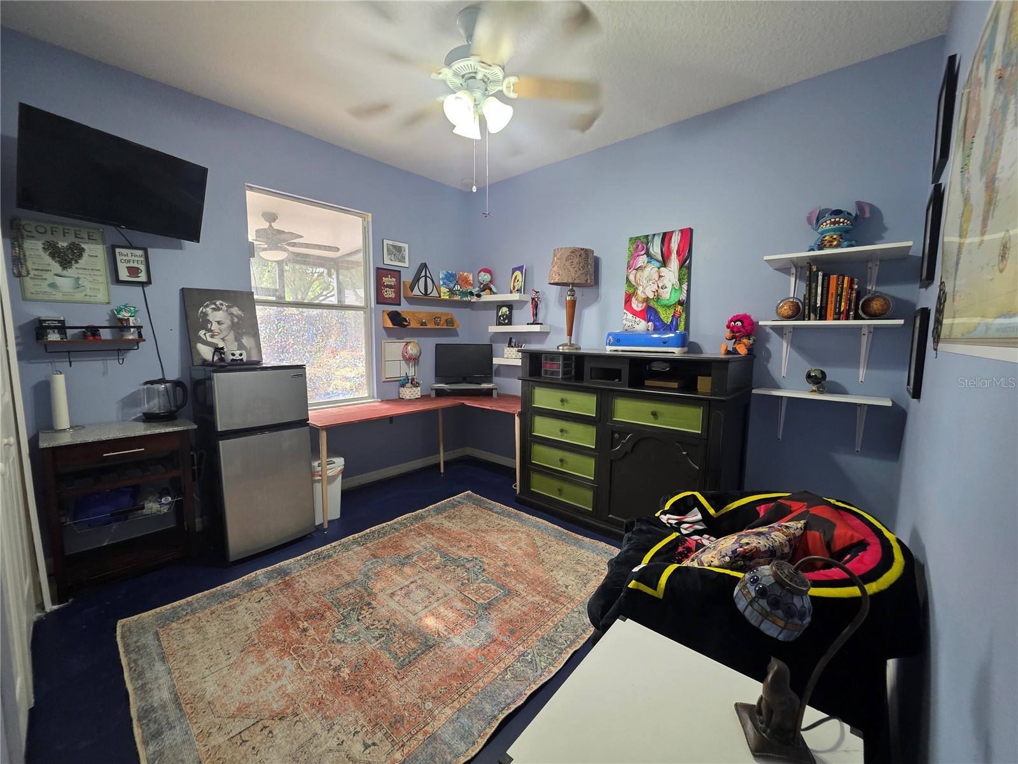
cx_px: 509
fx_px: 382
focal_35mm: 13
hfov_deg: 106.2
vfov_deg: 89.9
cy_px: 382
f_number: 1.9
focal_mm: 2.2
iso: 320
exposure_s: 1/60
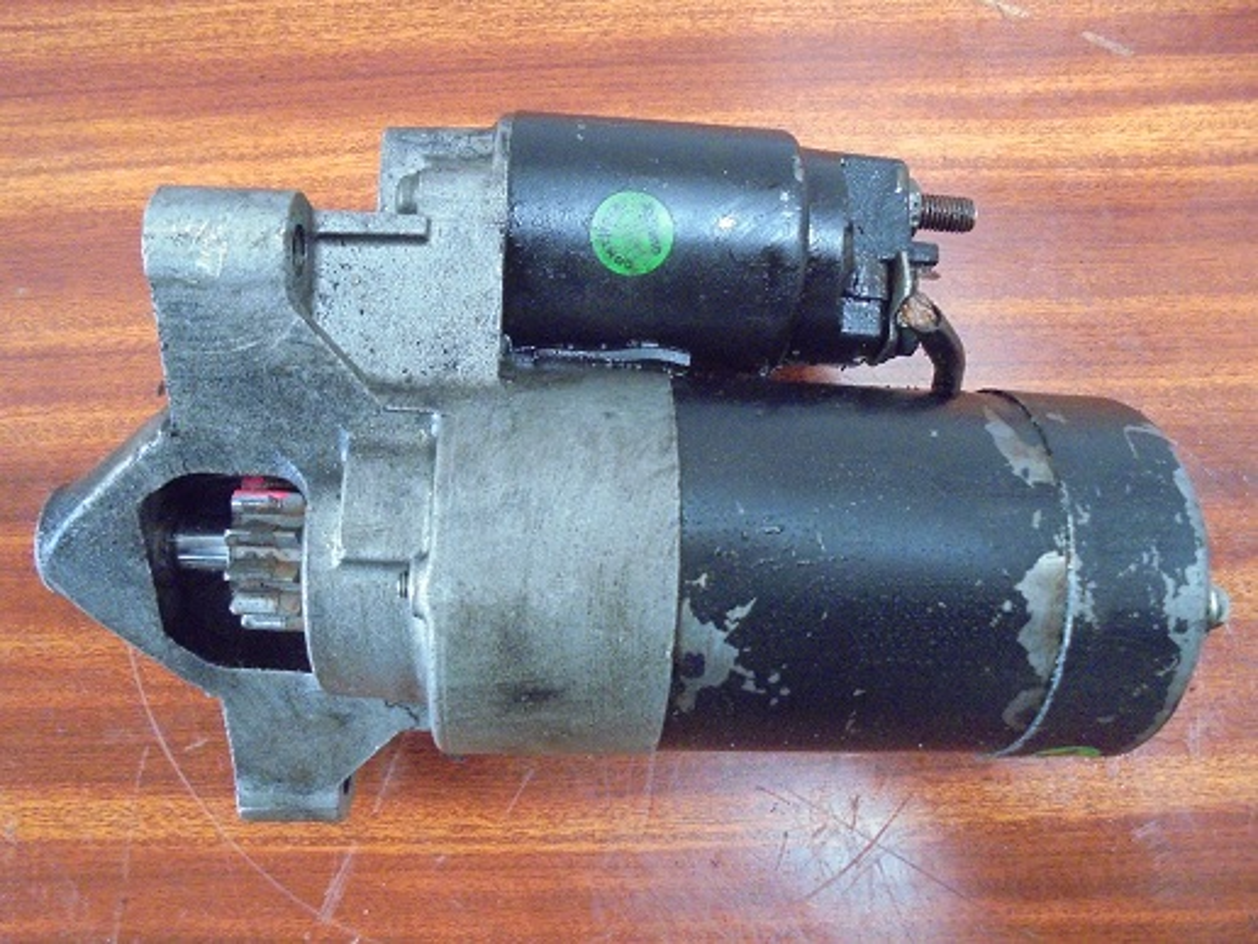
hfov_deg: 67.3
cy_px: 472
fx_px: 945
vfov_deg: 53.1
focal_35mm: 26
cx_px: 629
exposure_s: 1/20
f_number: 3.5
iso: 800
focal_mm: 4.6
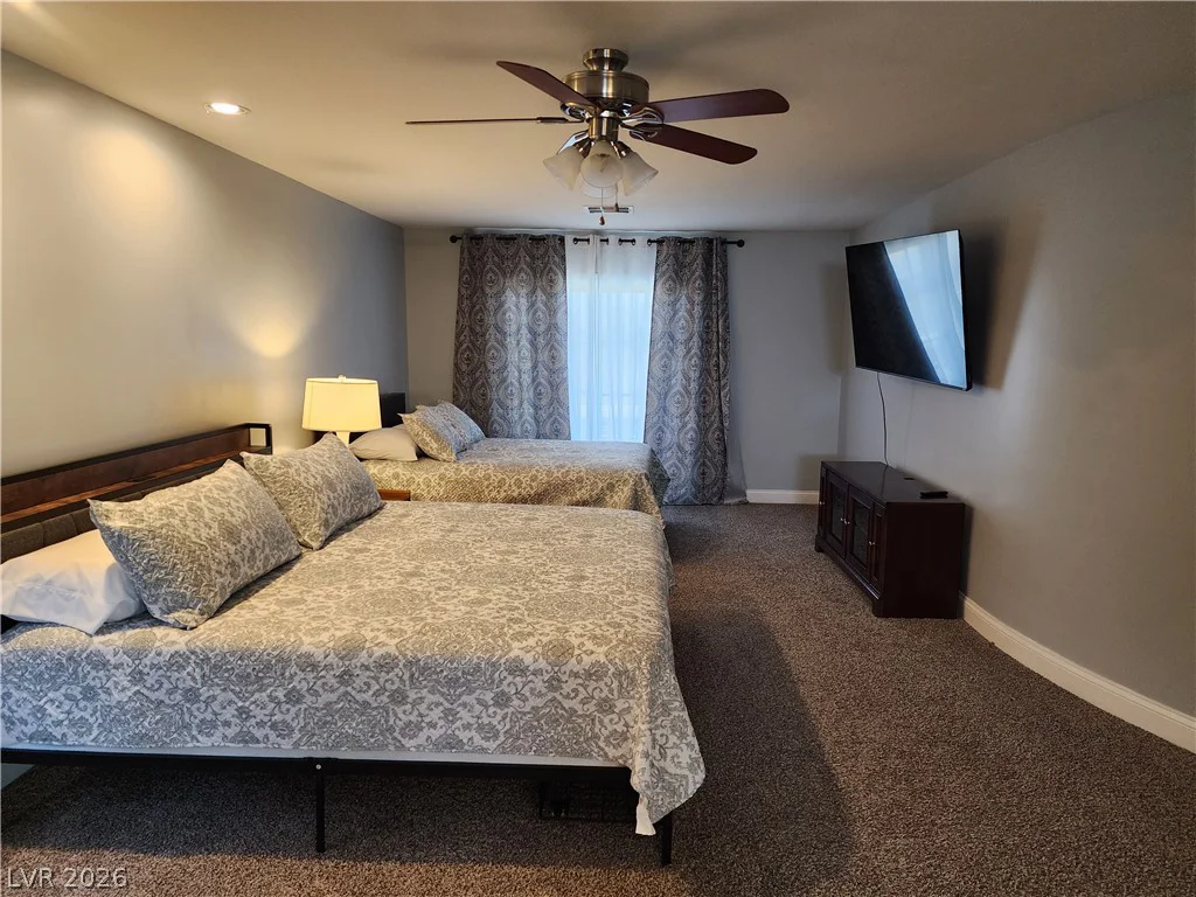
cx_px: 598
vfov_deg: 58.9
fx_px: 795
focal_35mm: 23
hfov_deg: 73.9
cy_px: 448
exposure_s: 1/120
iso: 500
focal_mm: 6.4
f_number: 1.8
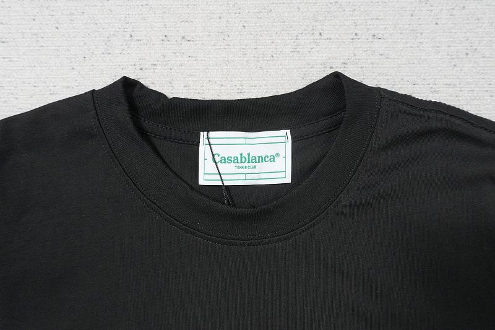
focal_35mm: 24
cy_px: 165
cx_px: 248
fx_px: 330
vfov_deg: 53.1
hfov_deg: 73.8
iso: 1600
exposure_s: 1/100
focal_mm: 16
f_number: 10
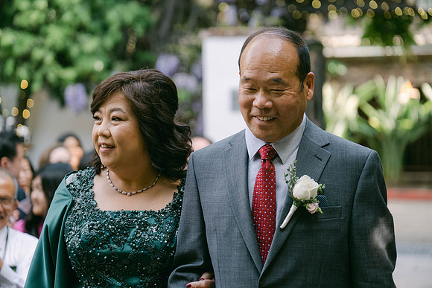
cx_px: 216
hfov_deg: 15.1
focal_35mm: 136
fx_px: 1632
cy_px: 144
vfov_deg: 10.1
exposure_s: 1/320
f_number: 2.8
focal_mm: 90.6
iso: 320
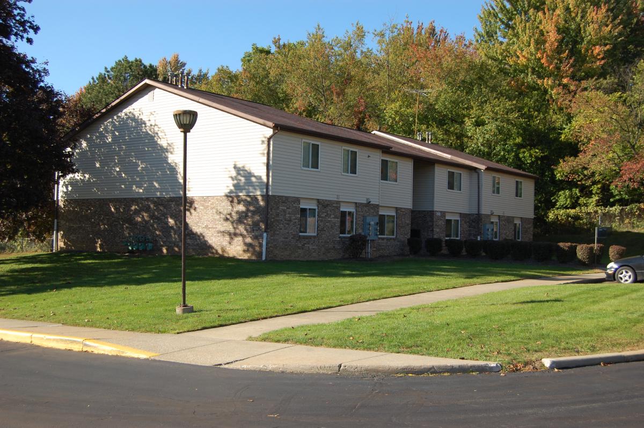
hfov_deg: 49.6
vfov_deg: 34.1
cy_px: 214
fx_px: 697
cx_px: 322
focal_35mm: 39
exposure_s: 1/500
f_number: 5.6
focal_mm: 26
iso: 220
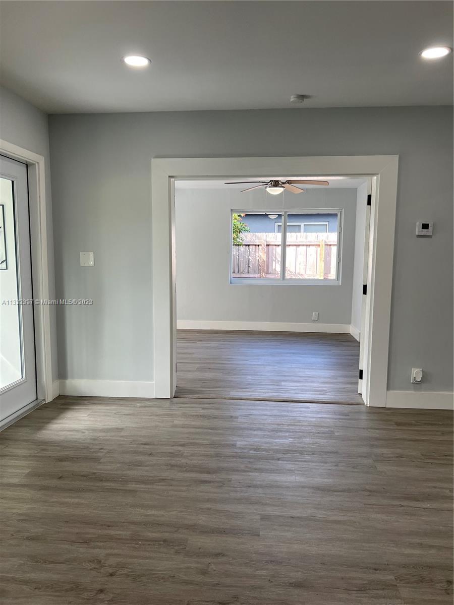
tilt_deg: -6.6
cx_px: 227
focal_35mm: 26
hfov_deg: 53.1
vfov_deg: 67.3
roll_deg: +0.3
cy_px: 302
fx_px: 455
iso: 64
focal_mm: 5.7
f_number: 1.5
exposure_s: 1/165
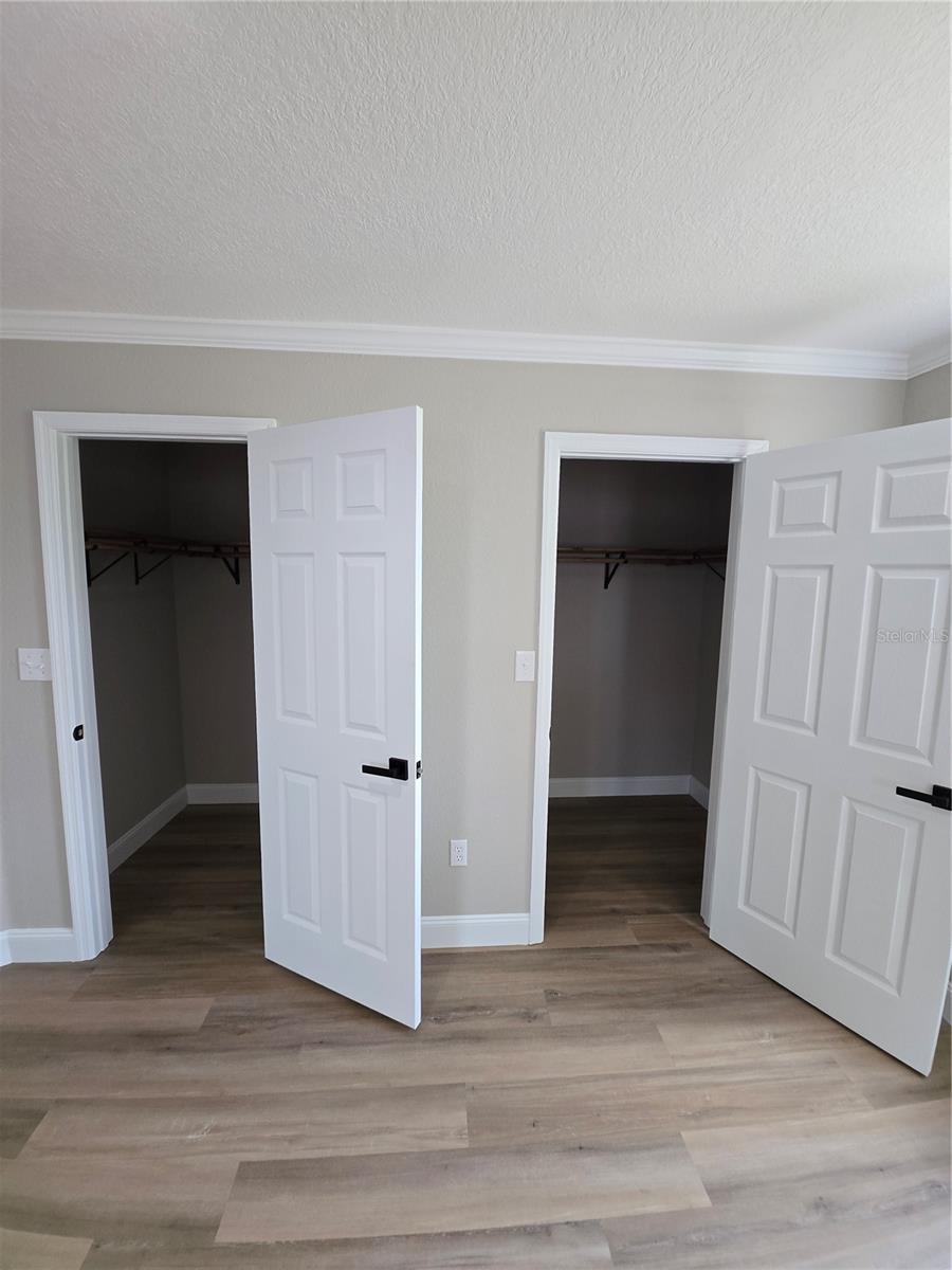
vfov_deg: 106.2
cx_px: 476
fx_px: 477
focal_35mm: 13
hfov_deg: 89.9
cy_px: 635
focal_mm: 1.7
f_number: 2.2
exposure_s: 1/60
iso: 100
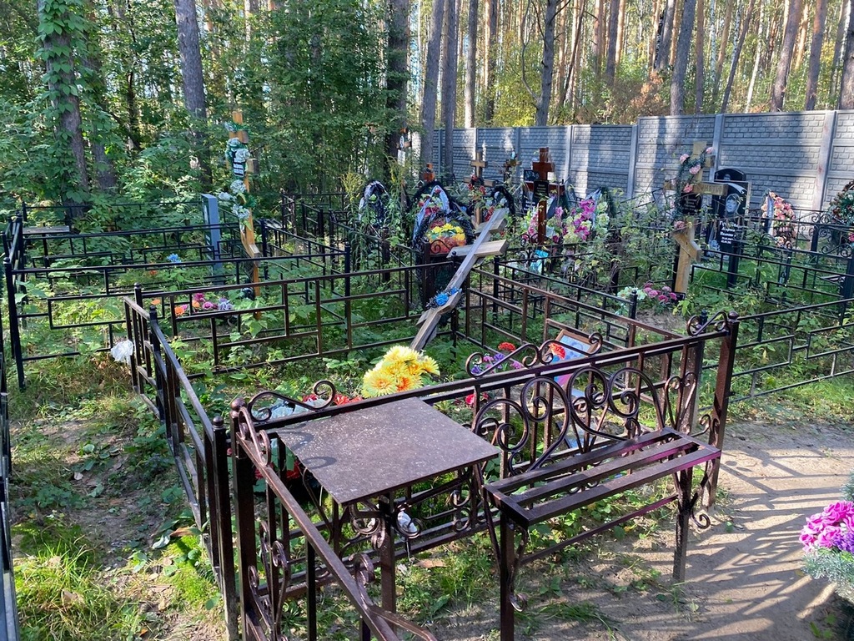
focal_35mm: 26
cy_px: 320
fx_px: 641
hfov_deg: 67.3
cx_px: 427
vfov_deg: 53.1
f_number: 1.8
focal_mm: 4.25
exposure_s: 1/121
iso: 100
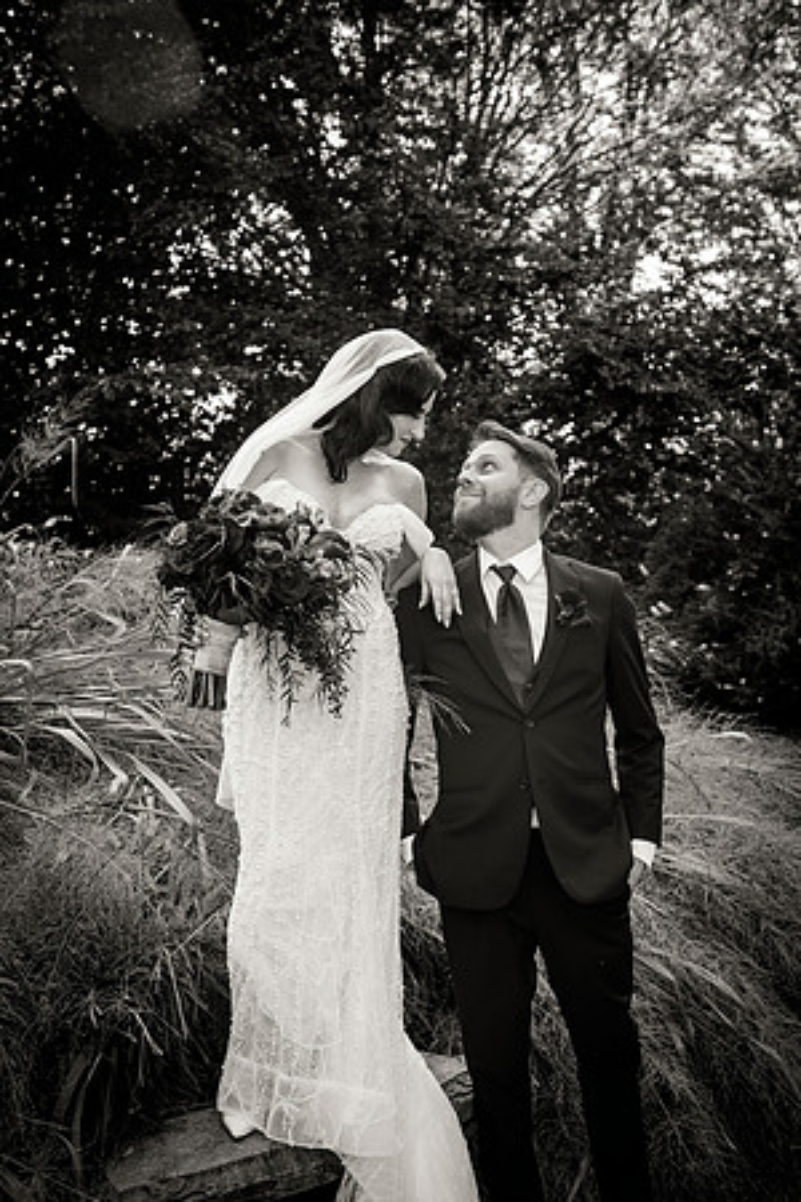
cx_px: 400
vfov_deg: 44.5
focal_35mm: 44
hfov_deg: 30.5
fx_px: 1468
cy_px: 601
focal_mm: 44
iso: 400
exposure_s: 1/400
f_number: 4
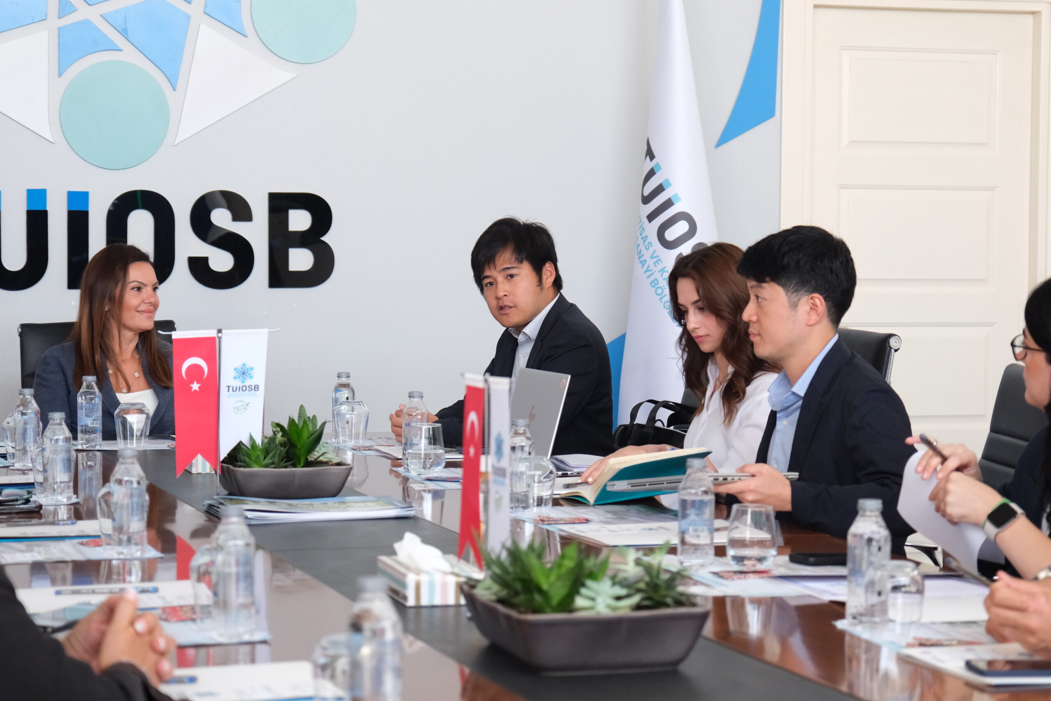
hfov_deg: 23.9
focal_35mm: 85
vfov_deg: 16.1
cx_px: 526
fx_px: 2481
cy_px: 350
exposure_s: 1/85
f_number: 4
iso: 1600
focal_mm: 56.5
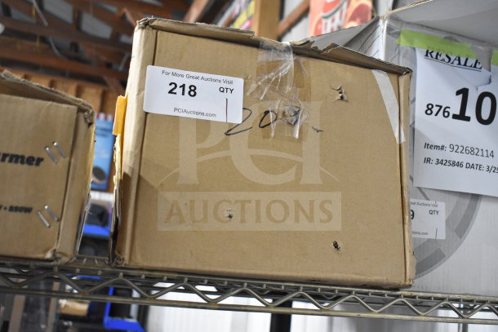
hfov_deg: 53.1
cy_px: 166
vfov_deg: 36.9
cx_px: 249
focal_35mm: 36
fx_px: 498
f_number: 4
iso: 2500
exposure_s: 1/40
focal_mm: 24
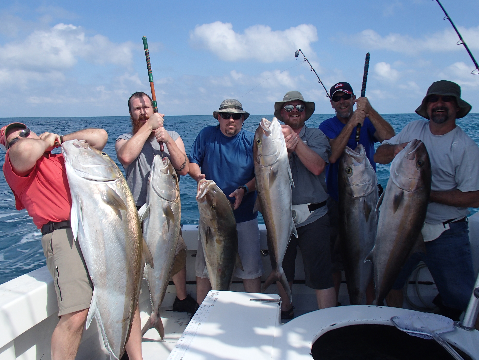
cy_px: 180
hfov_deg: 63.4
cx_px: 240
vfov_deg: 49.7
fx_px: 387
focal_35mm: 28
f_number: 11
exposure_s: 1/125
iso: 100
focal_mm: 5
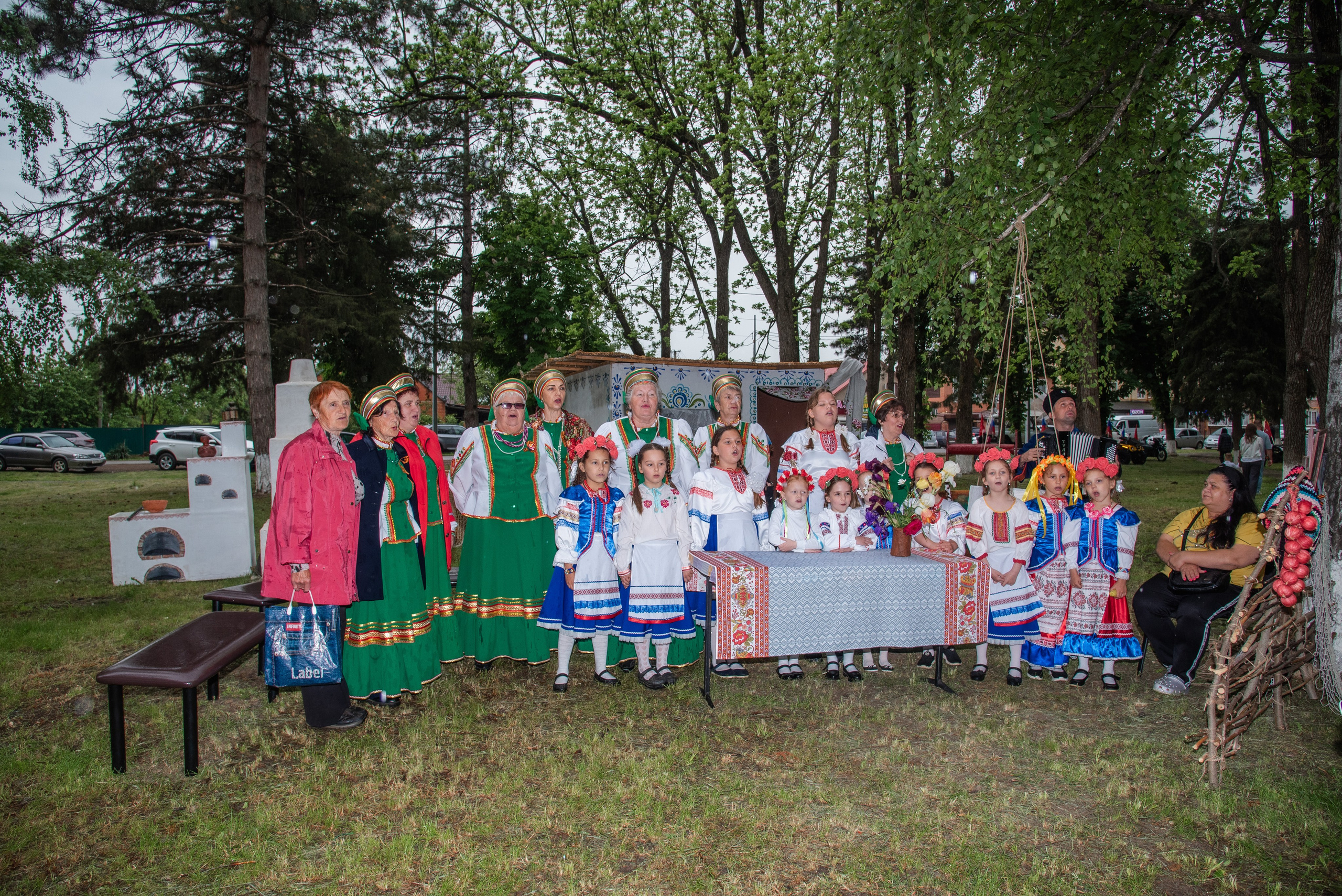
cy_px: 448
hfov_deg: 73.7
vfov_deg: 53.2
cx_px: 671
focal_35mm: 24
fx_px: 895
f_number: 8
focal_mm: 24
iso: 500
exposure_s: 1/160
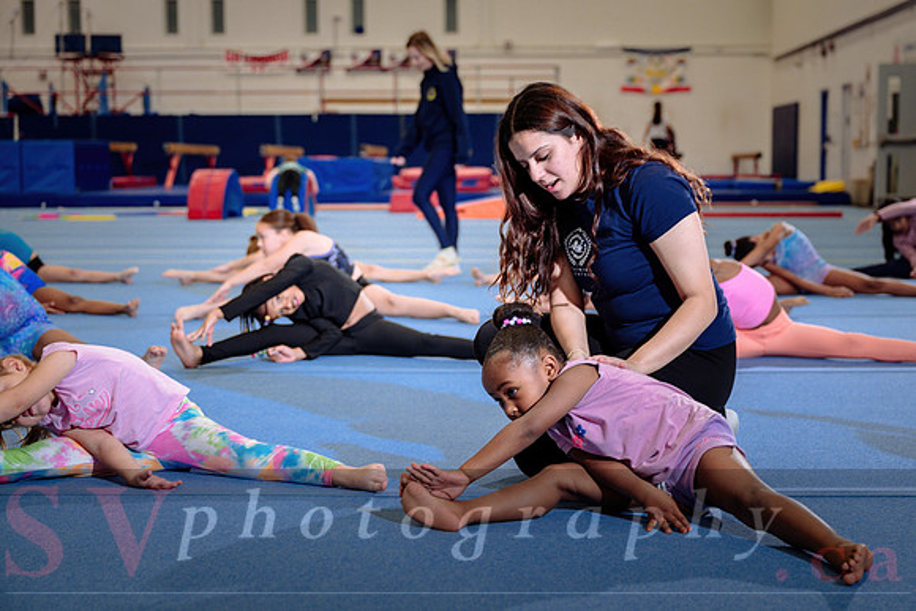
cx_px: 483
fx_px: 1495
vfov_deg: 23.1
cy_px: 316
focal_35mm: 59
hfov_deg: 34.0
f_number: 3.5
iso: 800
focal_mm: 55
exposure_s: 1/160
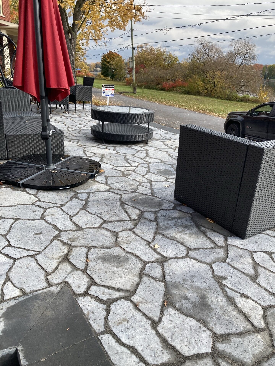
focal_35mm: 28
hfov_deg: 49.7
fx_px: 297
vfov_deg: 63.4
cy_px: 183
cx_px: 138
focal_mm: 3.99
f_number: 1.8
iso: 20
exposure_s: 1/738
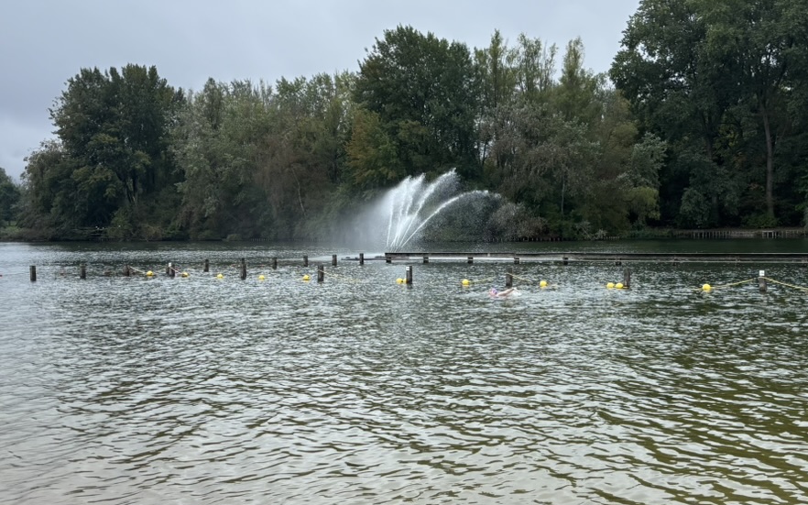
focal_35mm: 32
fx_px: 705
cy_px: 264
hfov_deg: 59.6
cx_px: 425
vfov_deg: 39.4
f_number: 1.6
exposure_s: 1/1845
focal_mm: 5.96
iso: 50
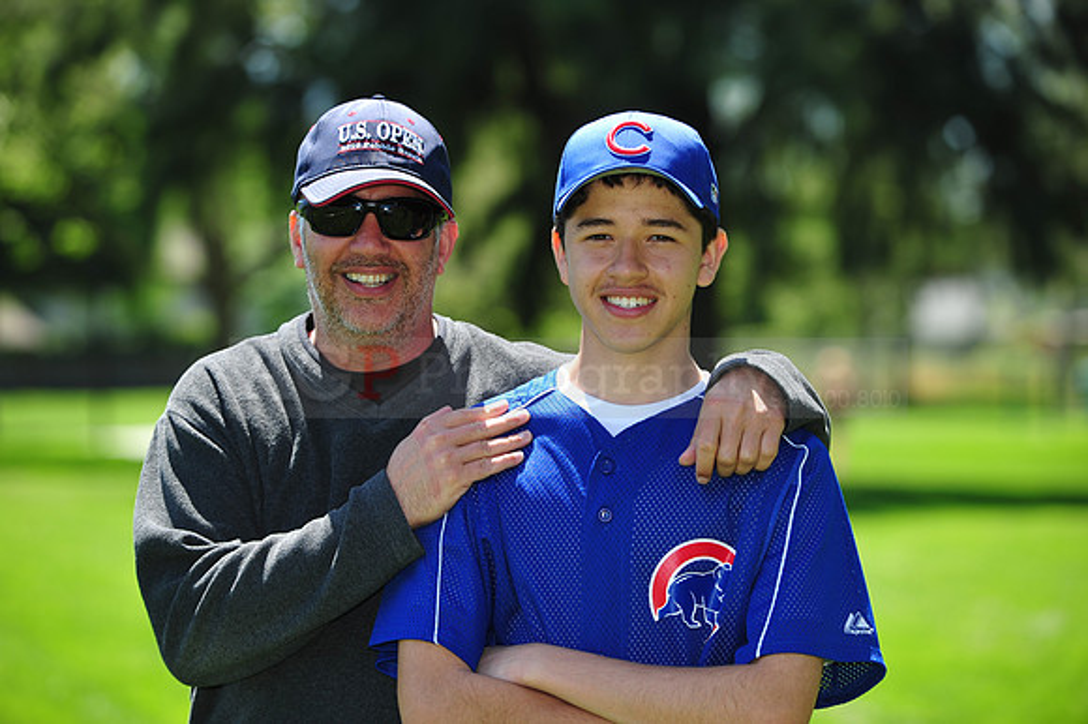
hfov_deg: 12.5
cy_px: 362
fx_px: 4984
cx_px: 544
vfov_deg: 8.3
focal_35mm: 165
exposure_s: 1/640
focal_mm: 165
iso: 200
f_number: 4.5
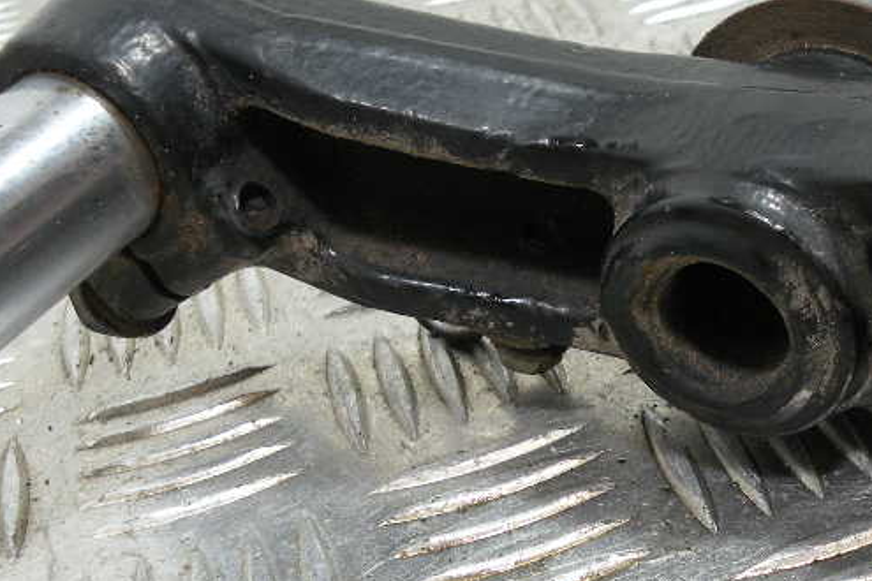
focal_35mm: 71
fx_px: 1720
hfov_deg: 28.1
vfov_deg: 19.2
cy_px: 336
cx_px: 643
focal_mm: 5.8
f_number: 3.2
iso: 128
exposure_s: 1/75.1
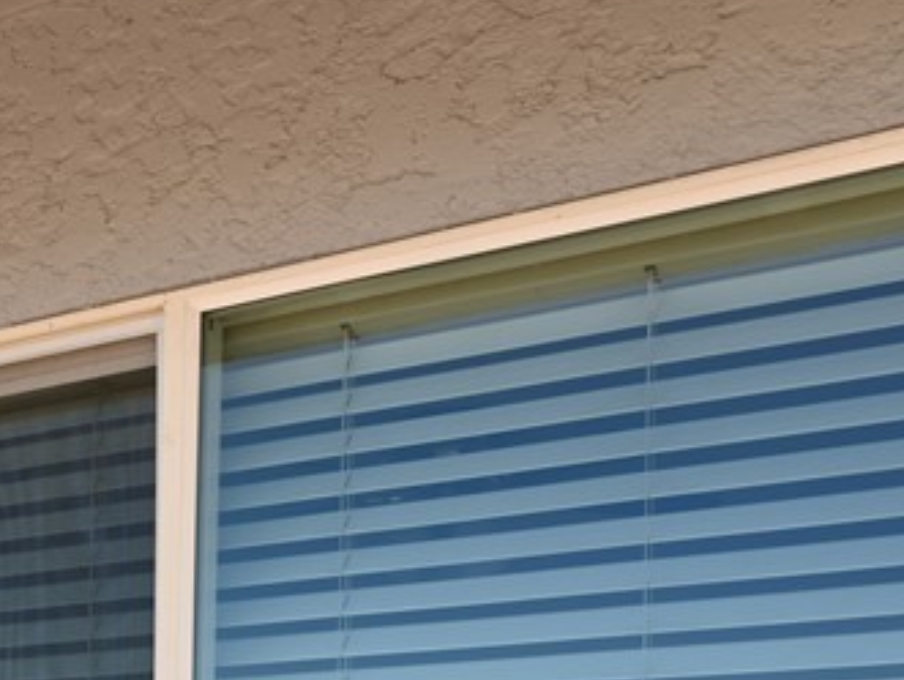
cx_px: -232
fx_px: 1668
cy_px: 904
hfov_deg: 26.3
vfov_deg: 20.8
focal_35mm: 64
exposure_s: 1/160
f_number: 6.3
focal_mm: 13.5
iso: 100
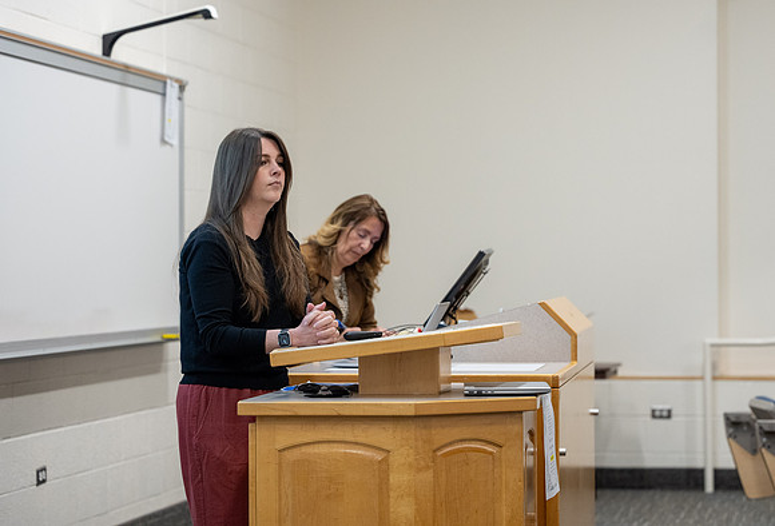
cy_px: 247
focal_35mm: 104
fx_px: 2254
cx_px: 426
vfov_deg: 13.3
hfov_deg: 19.5
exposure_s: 1/200
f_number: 3.2
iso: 1250
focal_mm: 86
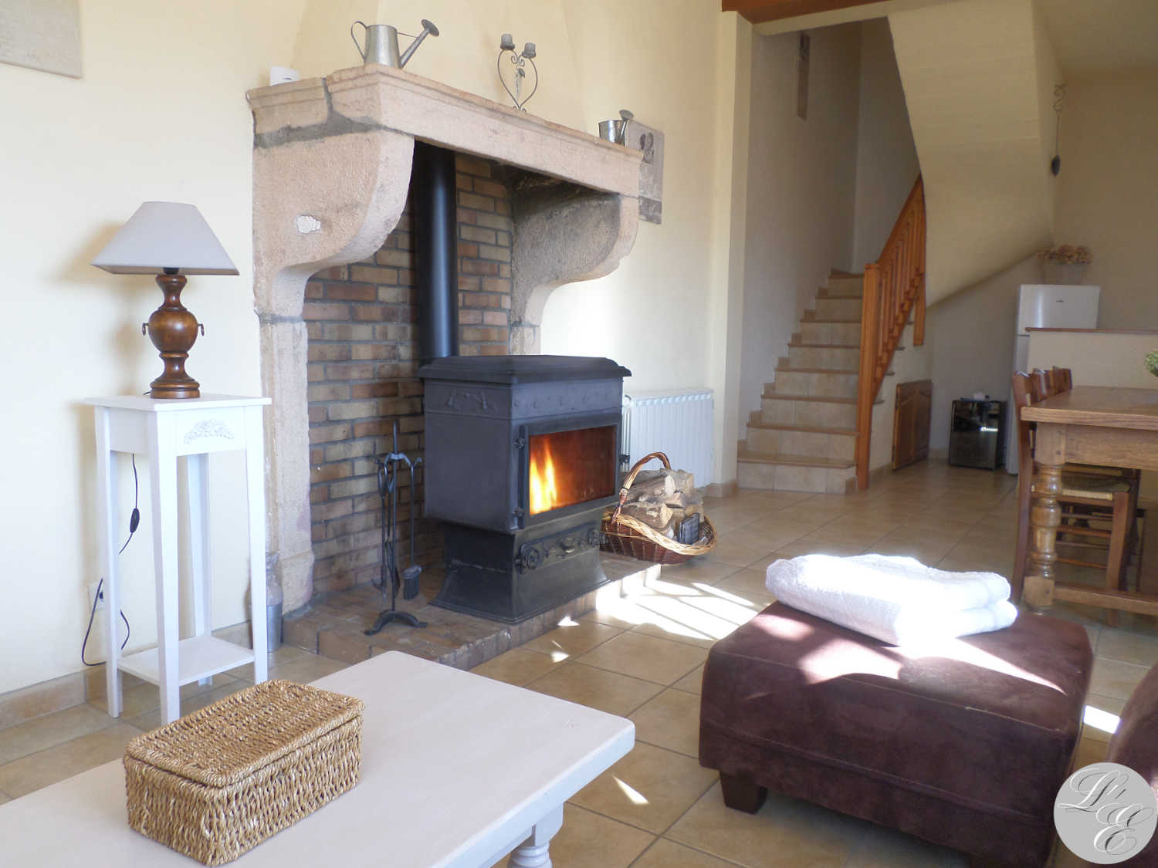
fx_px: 836
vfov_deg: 54.9
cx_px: 579
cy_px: 434
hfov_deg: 69.4
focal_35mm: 25
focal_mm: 4.5
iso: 80
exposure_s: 1/30
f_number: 2.5
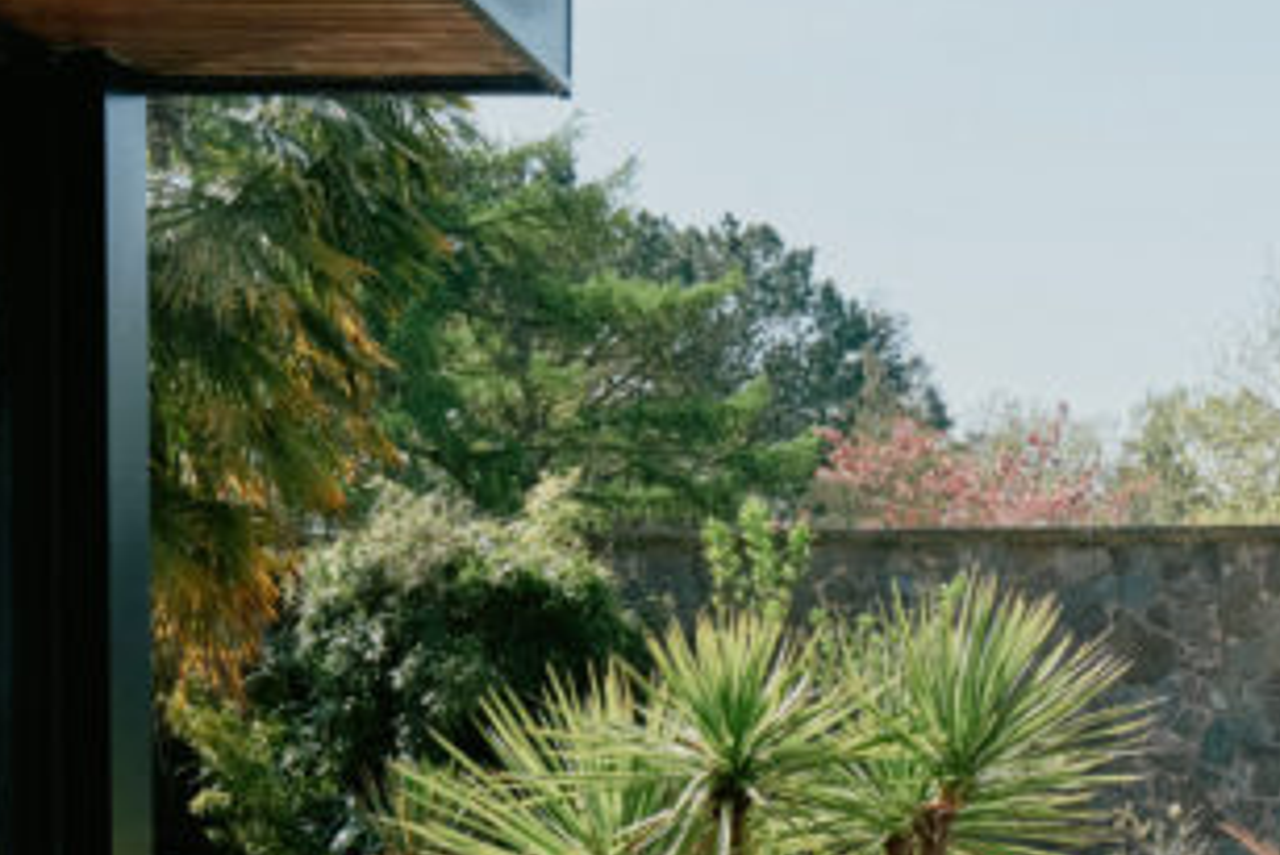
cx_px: 1147
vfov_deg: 15.8
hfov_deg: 23.3
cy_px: 842
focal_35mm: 85
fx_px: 3024
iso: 1600
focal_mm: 22.7
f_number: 7.1
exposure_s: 1/1600
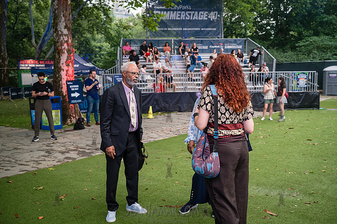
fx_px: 327
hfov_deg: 54.5
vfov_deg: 37.8
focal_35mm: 35
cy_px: 112
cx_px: 168
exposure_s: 1/125
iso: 2000
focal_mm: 35
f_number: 3.5
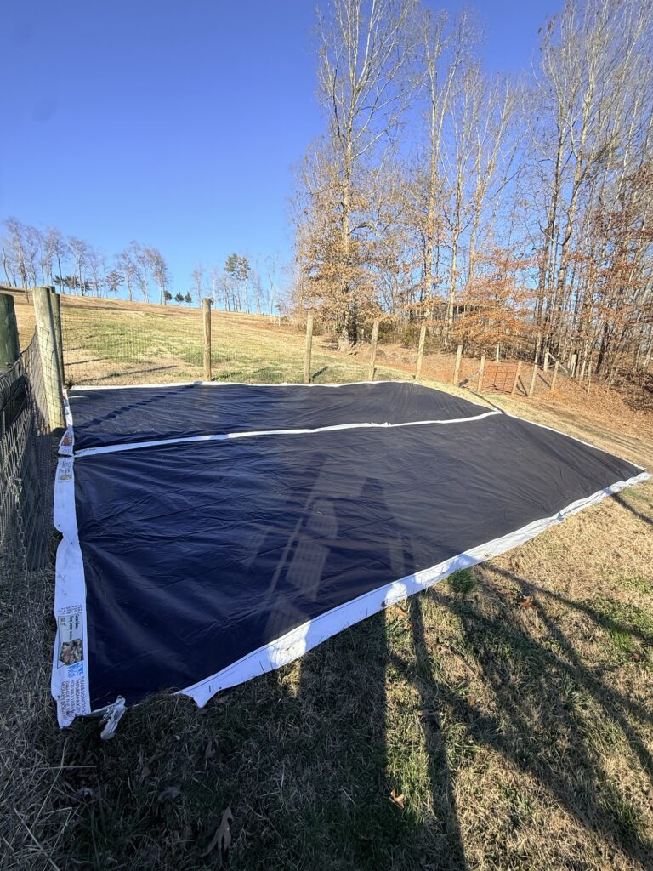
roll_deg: +0.0
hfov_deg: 85.7
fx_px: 352
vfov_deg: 102.1
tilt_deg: -10.5
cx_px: 326
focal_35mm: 14
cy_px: 436
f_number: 2.2
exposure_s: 1/686
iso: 50
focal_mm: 2.22
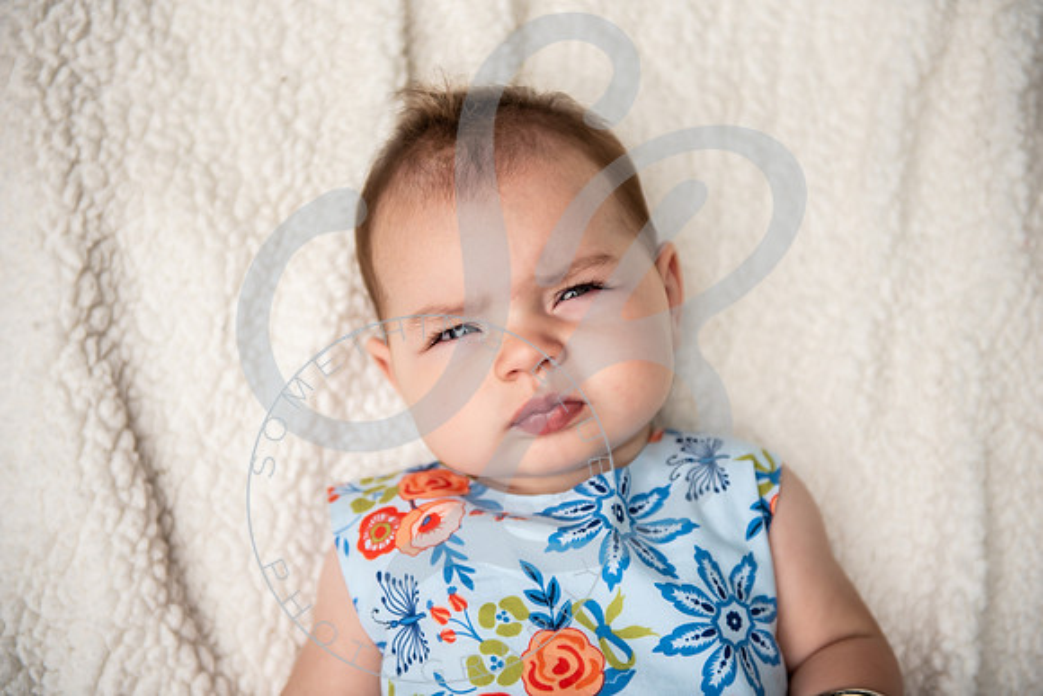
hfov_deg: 33.4
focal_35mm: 60
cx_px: 522
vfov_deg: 22.6
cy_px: 348
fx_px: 1739
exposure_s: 1/2500
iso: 200
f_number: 2.8
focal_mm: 60
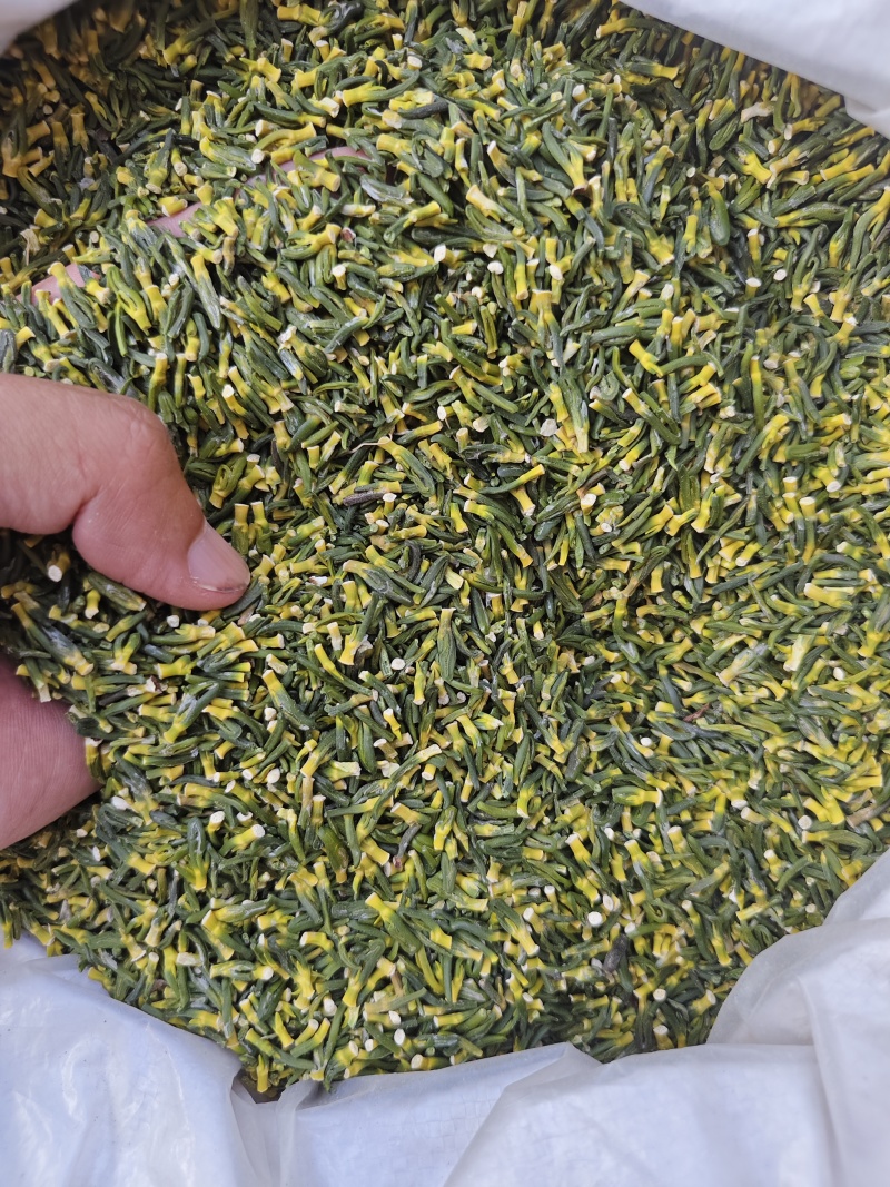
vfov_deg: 73.9
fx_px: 789
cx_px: 445
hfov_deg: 58.9
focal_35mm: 23
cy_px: 594
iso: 428
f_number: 1.88
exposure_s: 1/436
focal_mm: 5.56
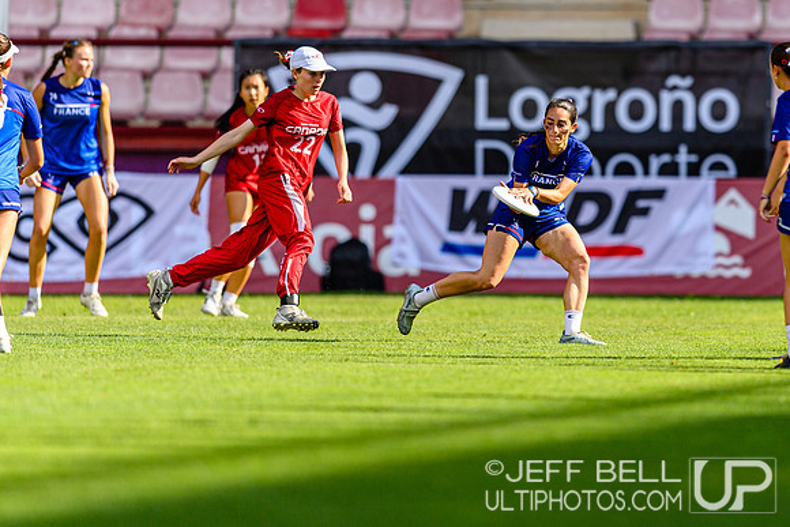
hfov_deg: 3.0
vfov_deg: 2.0
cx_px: 583
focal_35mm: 693
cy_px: 189
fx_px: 15217
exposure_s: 1/1250
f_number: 3.2
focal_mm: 400
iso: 160
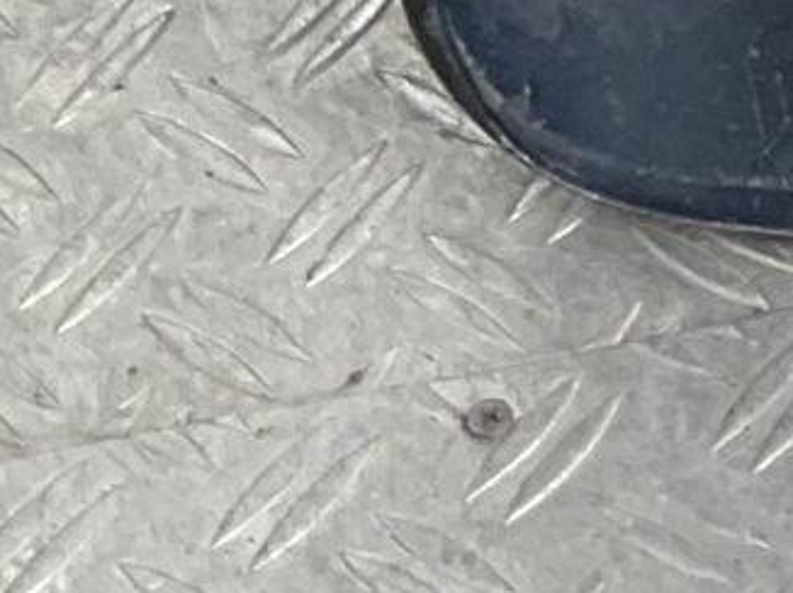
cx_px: 2197
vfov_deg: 6.0
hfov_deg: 7.8
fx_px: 5219
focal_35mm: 228
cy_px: -1152
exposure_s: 1/142
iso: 16
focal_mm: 3
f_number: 1.8
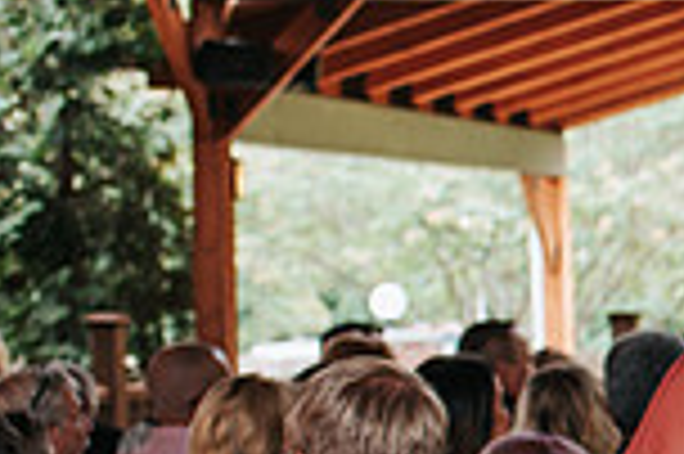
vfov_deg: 9.2
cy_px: 484
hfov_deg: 12.5
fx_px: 2809
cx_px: 1270
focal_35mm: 148
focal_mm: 35
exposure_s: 1/125
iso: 220
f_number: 3.2
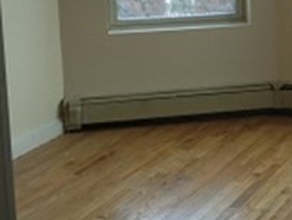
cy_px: 34
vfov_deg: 13.9
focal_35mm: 106
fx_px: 895
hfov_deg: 18.1
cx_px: 294
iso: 64
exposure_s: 1/120
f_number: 2.4
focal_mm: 4.28
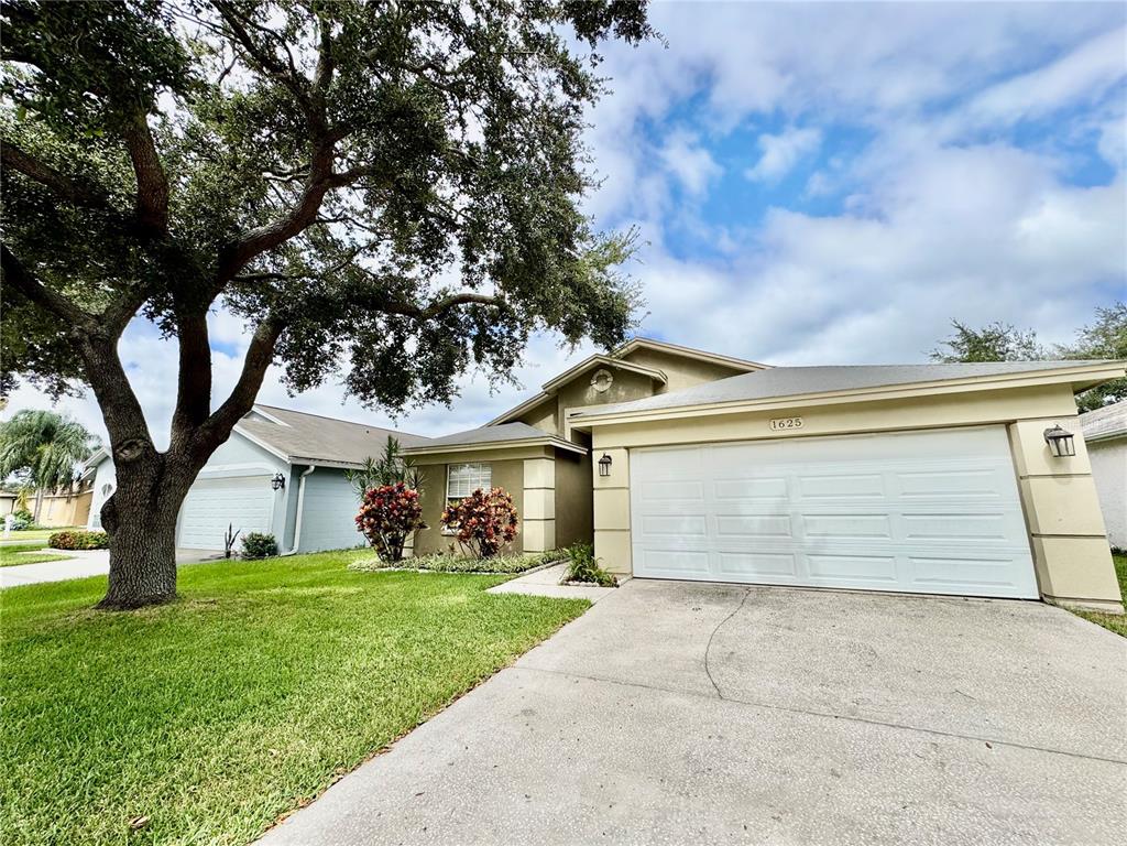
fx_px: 456
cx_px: 564
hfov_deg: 102.1
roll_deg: +0.3
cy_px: 423
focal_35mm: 14
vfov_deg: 85.7
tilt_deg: +10.4
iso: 50
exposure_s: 1/1880
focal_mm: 2.22
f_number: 2.2
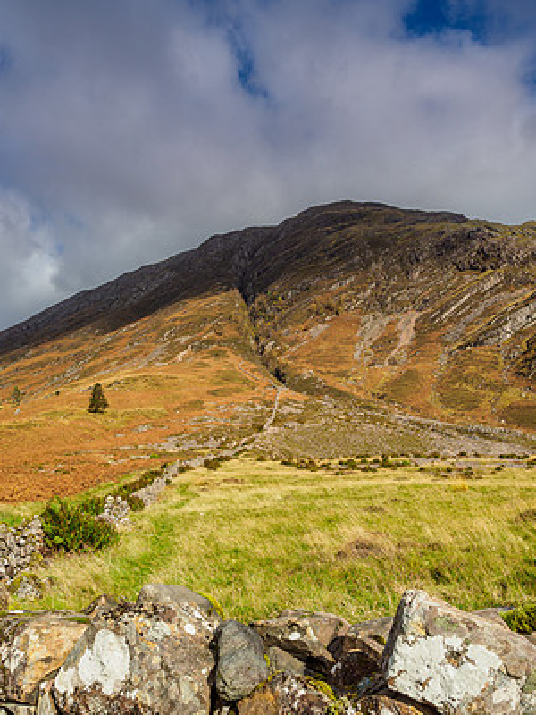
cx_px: 238
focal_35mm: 27
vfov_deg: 65.2
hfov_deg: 51.2
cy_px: 329
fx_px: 557
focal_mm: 12
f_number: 7.1
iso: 200
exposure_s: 1/125
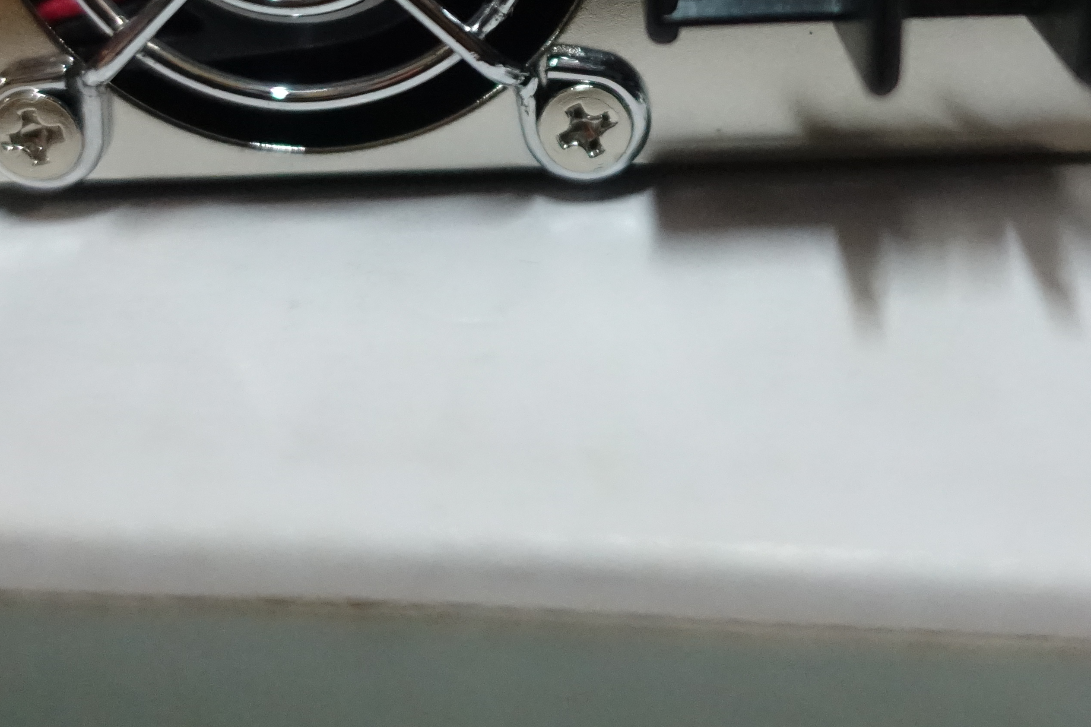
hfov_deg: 38.2
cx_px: 585
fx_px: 1576
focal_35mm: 52
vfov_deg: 24.5
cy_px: -43
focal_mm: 8.8
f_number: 1.8
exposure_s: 1/125
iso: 3200
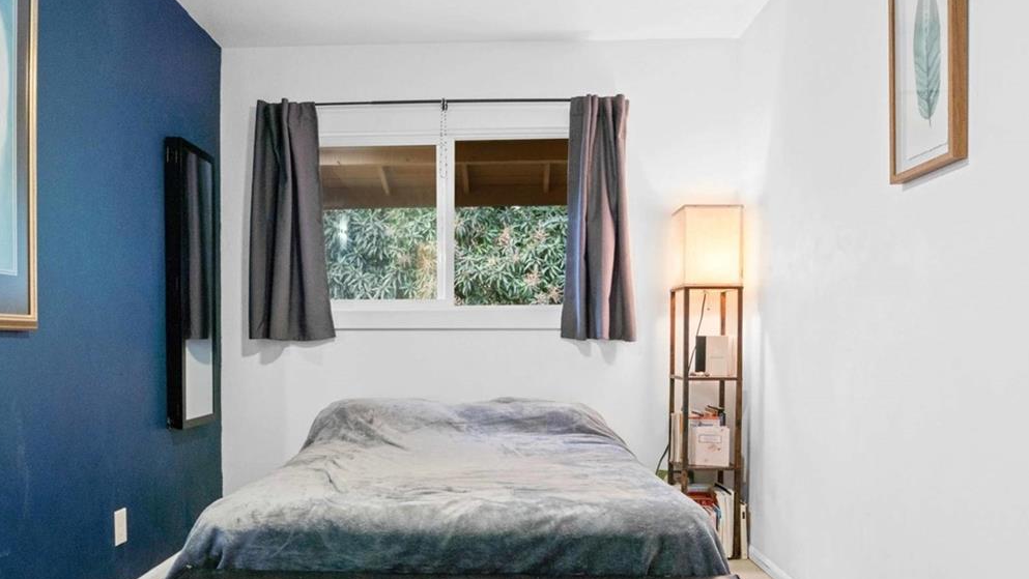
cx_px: 481
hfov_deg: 69.8
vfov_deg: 42.7
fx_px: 737
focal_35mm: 27
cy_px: 342
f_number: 8
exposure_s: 1/15
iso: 400
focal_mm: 16
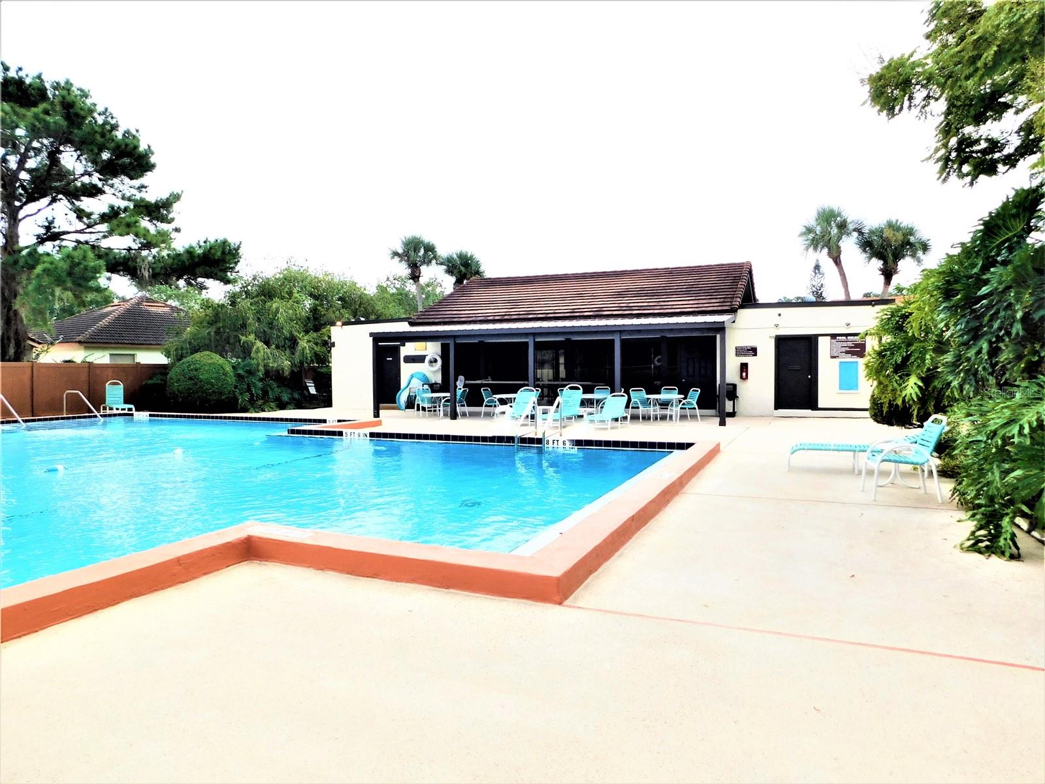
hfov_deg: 73.9
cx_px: 522
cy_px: 392
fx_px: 694
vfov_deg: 58.9
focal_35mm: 23
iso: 125
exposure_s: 1/800
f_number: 3
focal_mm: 4
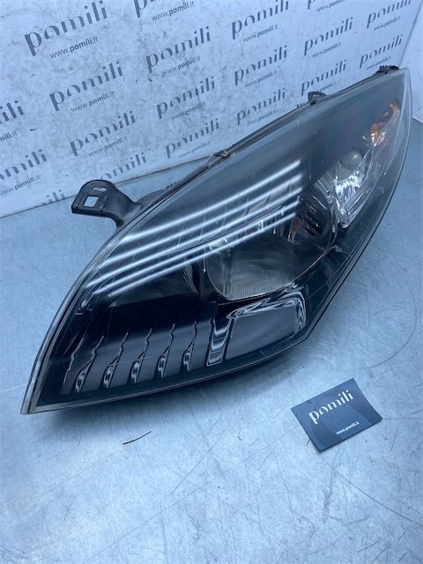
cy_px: 282
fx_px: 424
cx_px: 212
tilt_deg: -46.7
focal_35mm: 26
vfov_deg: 67.3
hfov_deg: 53.1
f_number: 1.8
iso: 32
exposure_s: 1/833
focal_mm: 4.25
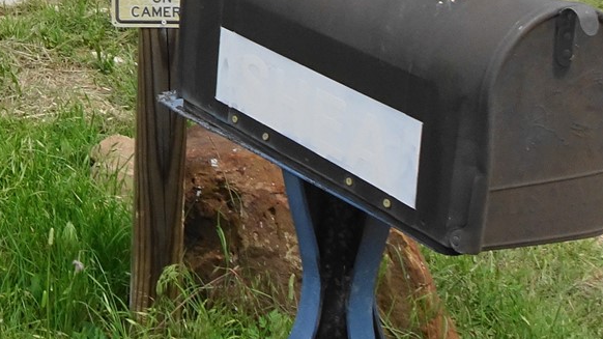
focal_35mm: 92
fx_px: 1471
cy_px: -236
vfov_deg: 12.2
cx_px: -194
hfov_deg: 20.9
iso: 80
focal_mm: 4.1
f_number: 3.5
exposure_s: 1/800
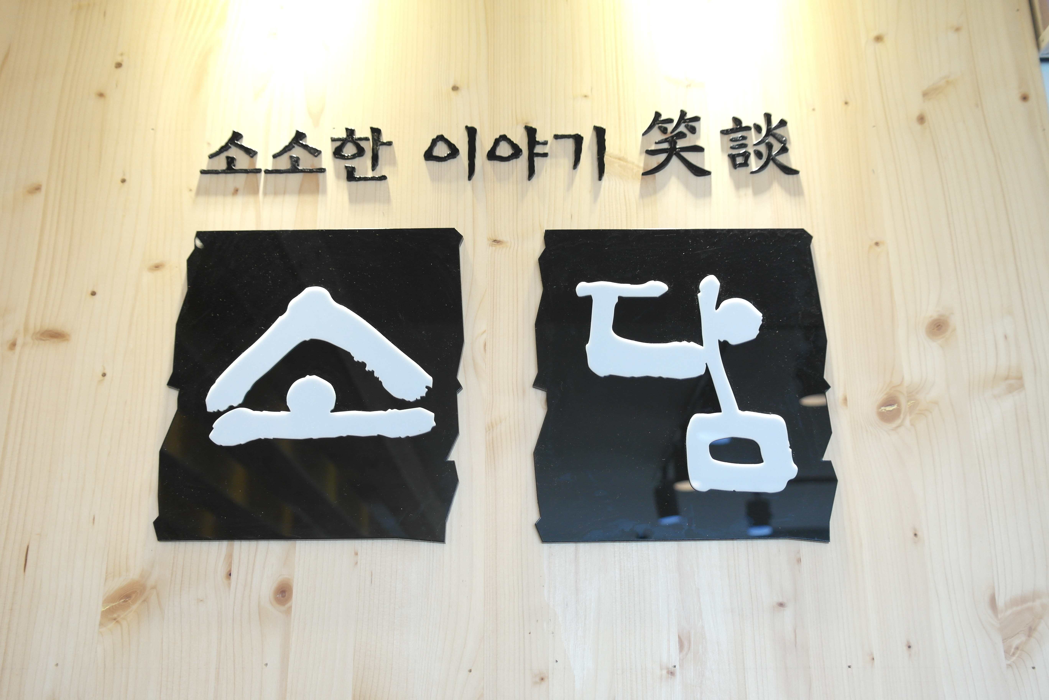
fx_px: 1107
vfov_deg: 35.1
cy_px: 350
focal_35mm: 38
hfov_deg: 50.7
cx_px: 524
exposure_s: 1/40
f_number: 4
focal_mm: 25
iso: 400
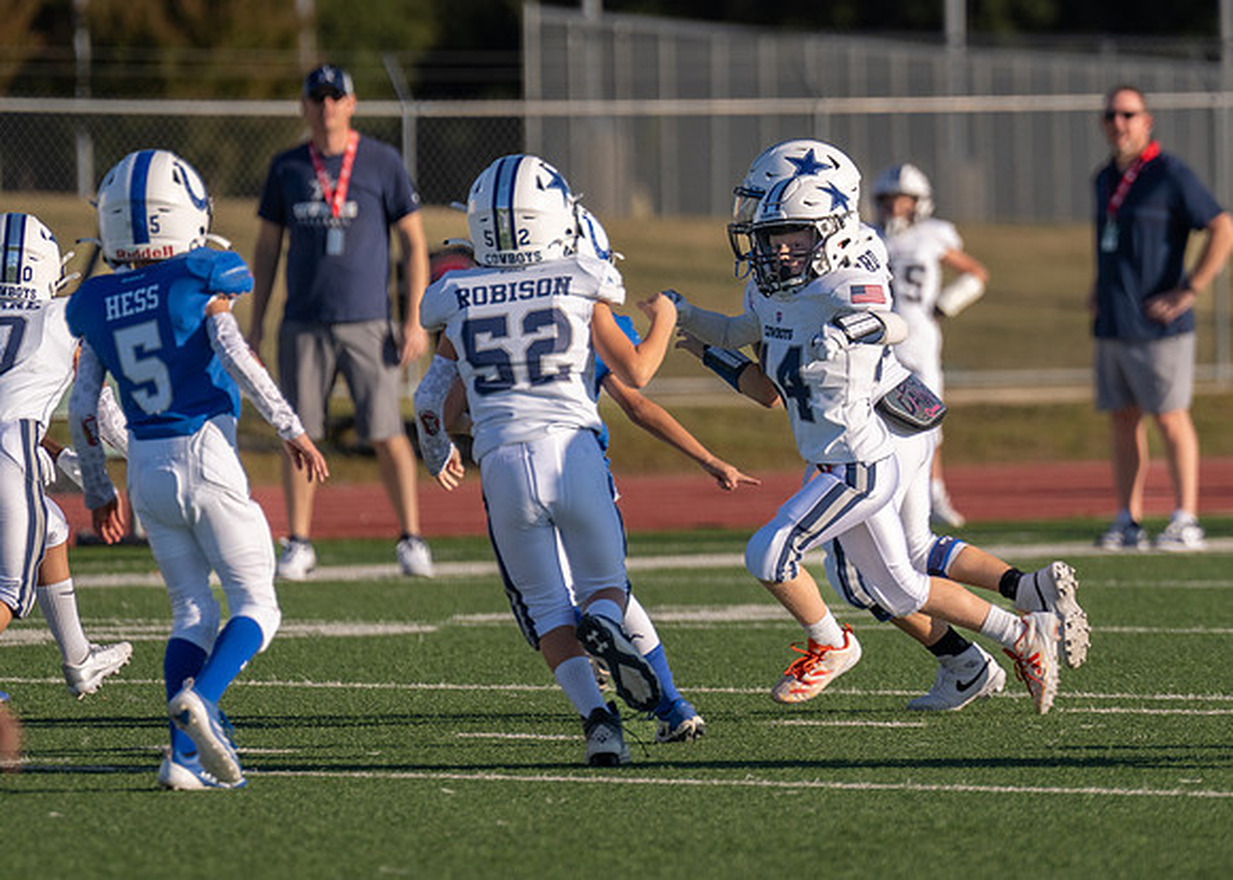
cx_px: 826
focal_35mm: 476
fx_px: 16663
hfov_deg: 4.2
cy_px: 294
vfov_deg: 3.0
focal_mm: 280
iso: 200
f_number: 4
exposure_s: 1/2500
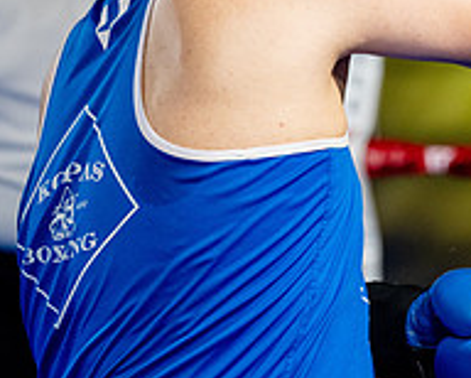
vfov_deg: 5.8
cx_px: 650
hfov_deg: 7.1
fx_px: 3754
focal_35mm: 269
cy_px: 72
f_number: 2
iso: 4000
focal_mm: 95
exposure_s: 1/1000
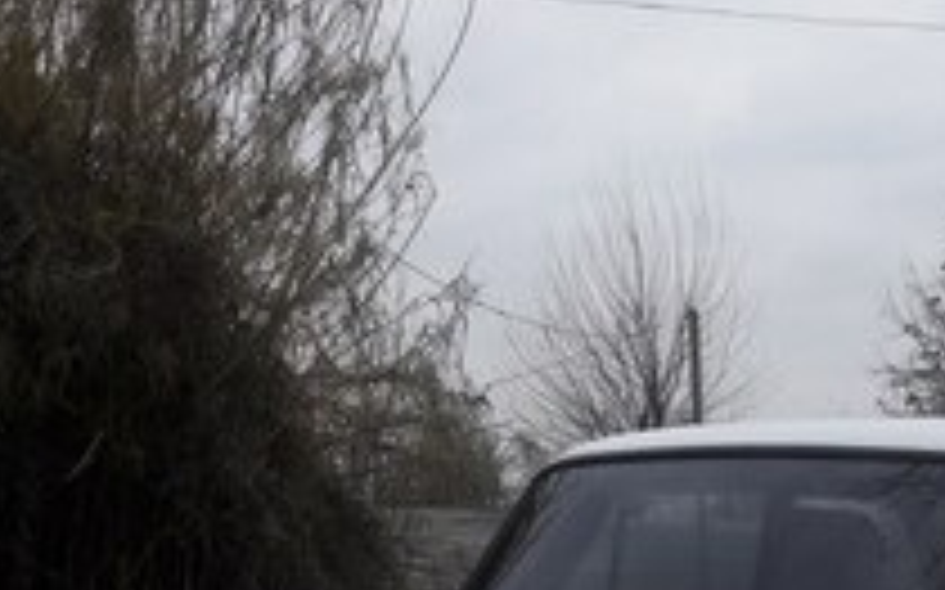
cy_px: 865
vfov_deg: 17.0
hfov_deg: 28.5
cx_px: 801
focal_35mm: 70
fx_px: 1802
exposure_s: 1/100
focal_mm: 3.7
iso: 50
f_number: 1.9
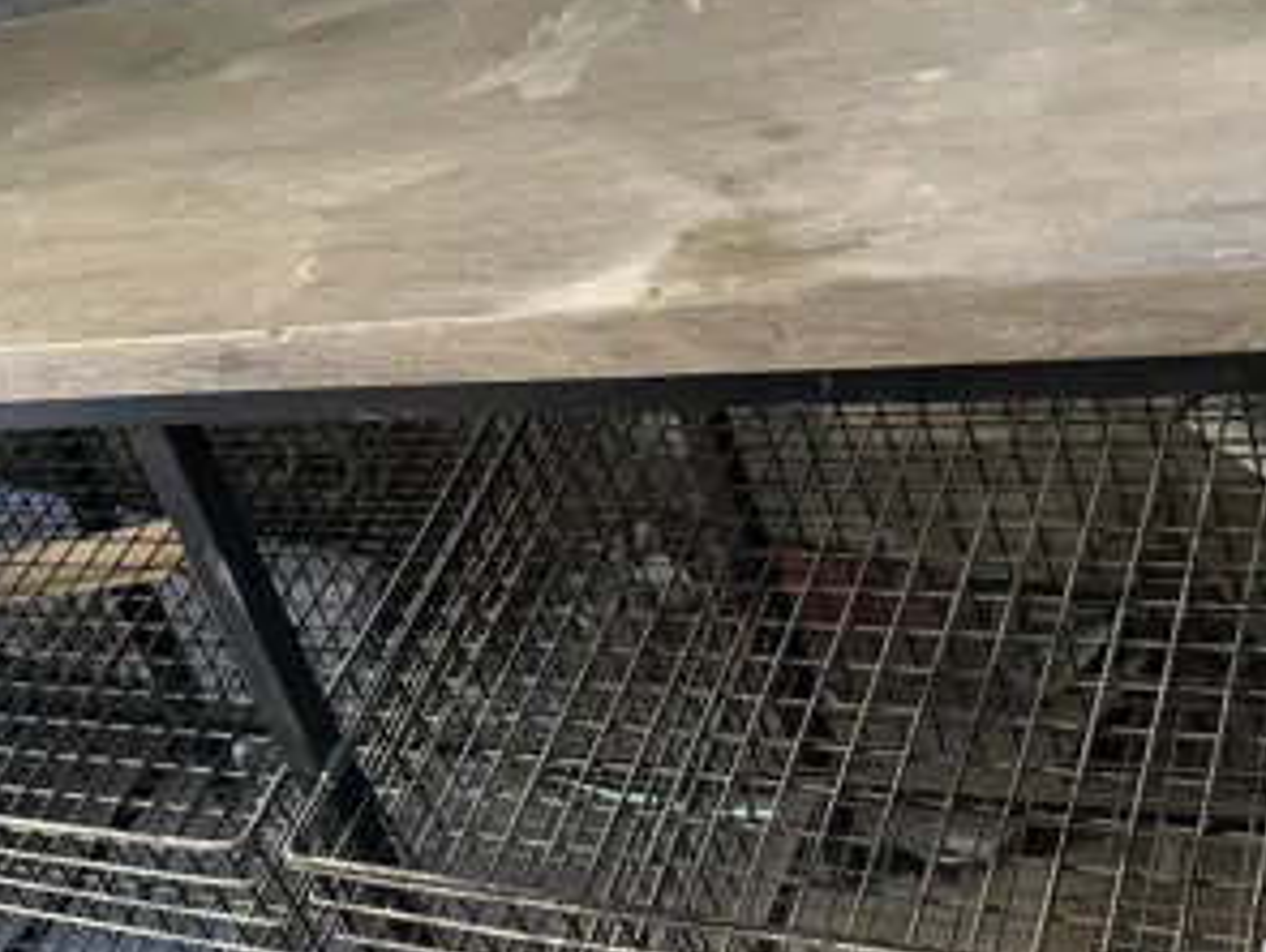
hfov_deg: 36.0
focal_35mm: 52
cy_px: 322
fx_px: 1904
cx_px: 322
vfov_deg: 27.9
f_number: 1.78
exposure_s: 1/60
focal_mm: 6.86
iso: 800
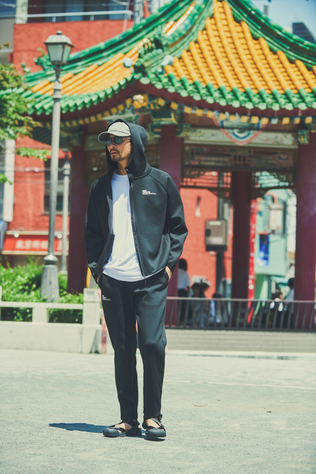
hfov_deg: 13.4
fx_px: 1343
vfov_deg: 20.0
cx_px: 158
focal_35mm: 102
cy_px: 237
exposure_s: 1/400
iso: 100
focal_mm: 102
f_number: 4
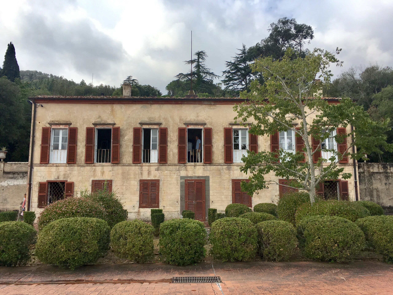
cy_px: 148
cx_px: 196
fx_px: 329
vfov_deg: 48.2
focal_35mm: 29
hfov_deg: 61.7
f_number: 2.2
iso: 25
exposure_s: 1/1241
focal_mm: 4.15
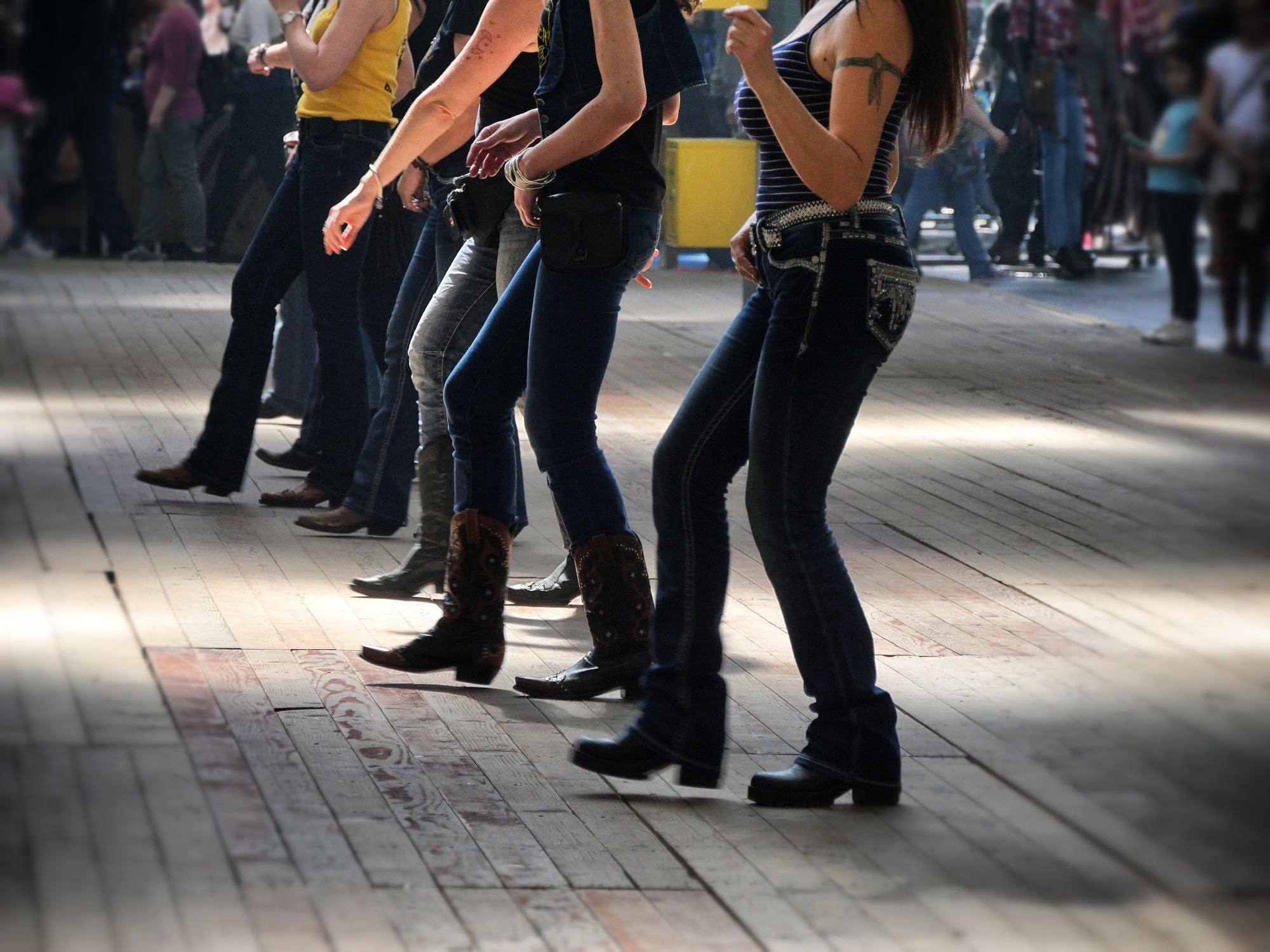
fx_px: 6749
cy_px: 476
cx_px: 635
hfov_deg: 10.8
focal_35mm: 184
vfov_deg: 8.1
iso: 400
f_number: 5.4
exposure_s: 1/200
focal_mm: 92
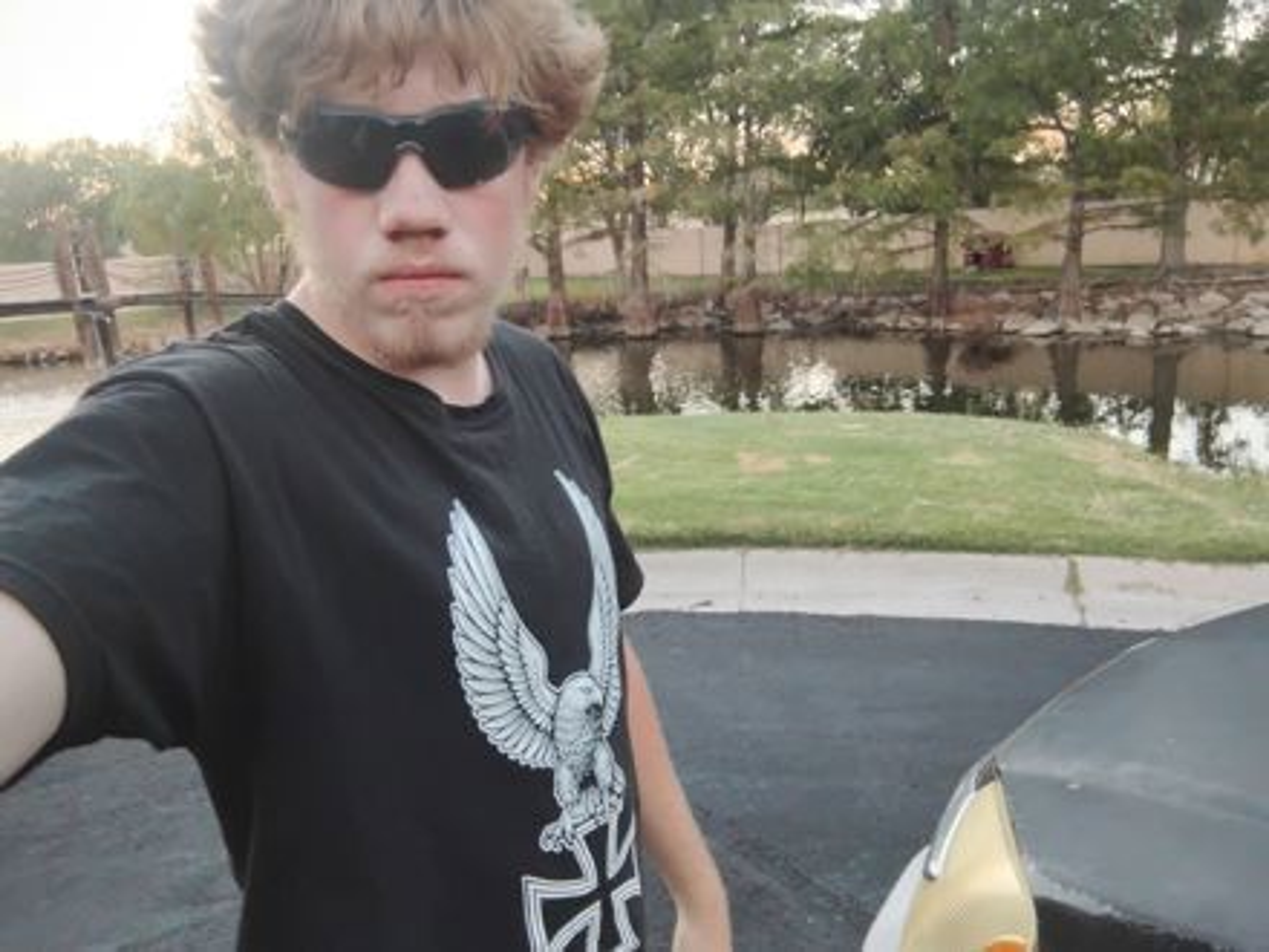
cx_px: 634
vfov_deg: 53.1
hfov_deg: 67.3
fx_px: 953
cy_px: 476
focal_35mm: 26
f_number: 2
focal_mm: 2.75
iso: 394
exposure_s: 1/60
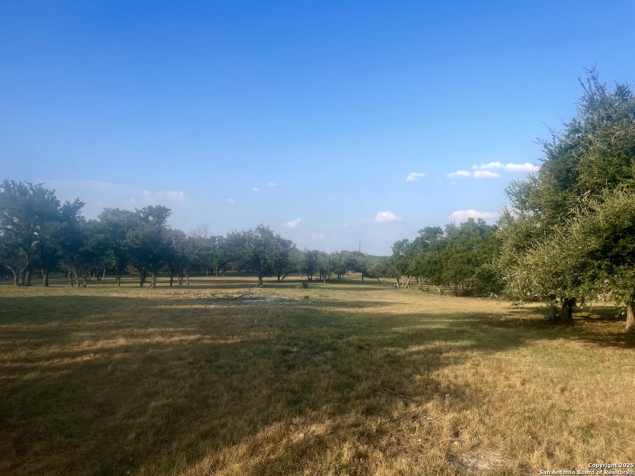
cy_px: 238
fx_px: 459
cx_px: 318
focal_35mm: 25
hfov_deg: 69.4
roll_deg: -0.1
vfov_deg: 54.9
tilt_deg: +3.7
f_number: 1.6
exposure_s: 1/1821
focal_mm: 5.1
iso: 32
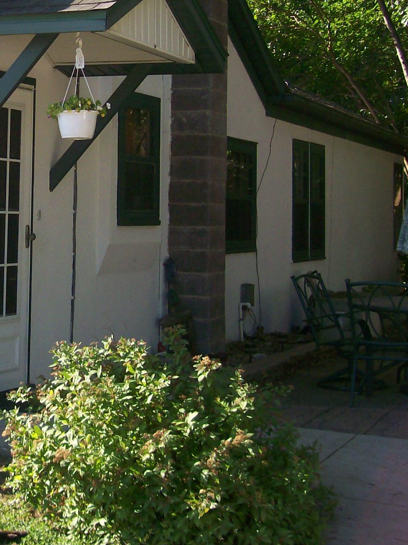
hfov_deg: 21.1
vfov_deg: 28.4
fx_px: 1069
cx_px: 32
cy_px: 183
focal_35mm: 68
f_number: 2.7
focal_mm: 6
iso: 80
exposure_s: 1/517
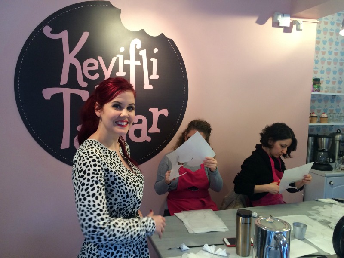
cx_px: 172
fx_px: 288
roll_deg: -0.8
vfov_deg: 48.2
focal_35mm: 29
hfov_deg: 61.7
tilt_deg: -7.0
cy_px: 129
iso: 64
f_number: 2.2
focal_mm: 4.15
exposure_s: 1/33
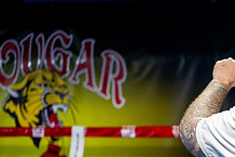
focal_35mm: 133
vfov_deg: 10.2
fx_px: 868
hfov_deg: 14.8
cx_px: 293
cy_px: 173
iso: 4000
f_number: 2
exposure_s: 1/1000
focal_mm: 50
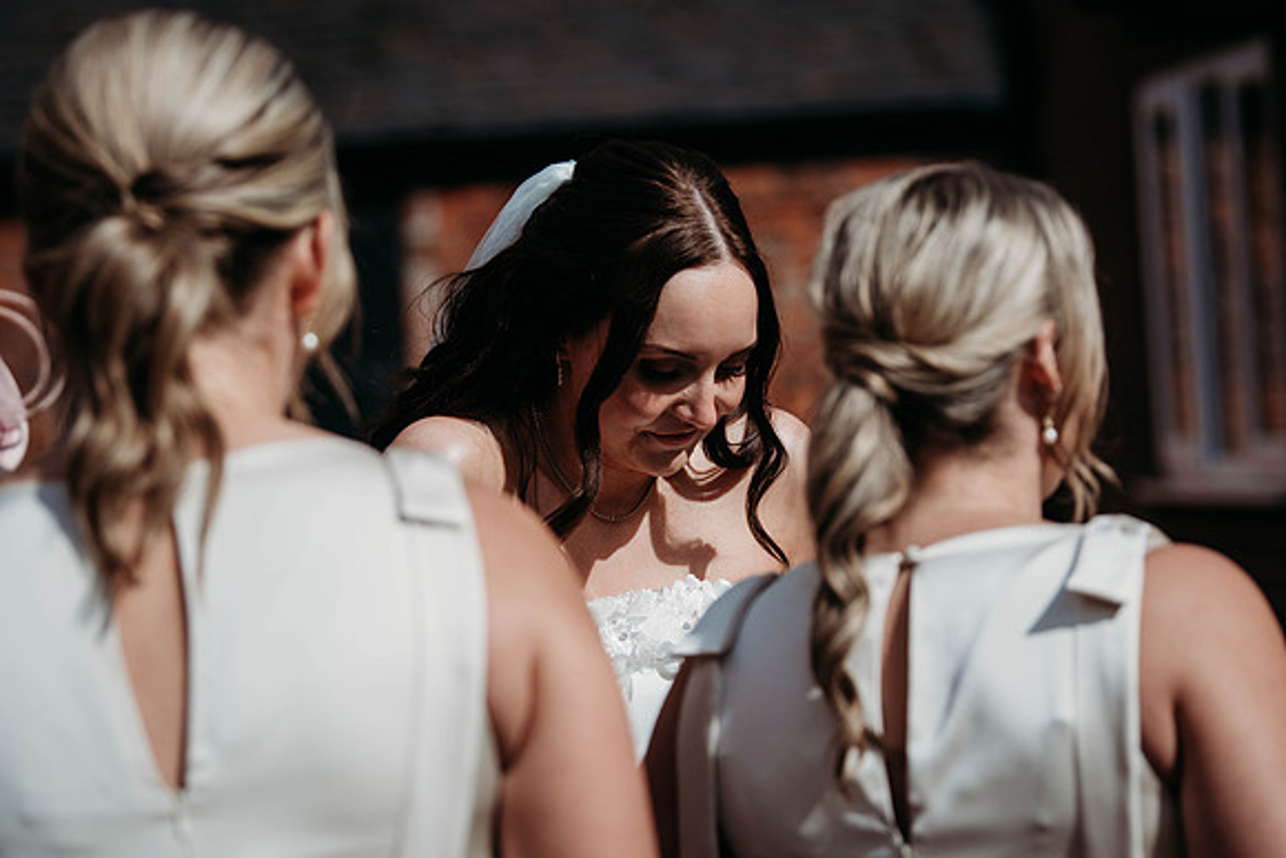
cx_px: 643
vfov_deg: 9.0
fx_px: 5467
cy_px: 429
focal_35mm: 153
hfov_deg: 13.4
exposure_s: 1/3200
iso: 100
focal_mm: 102
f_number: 2.8
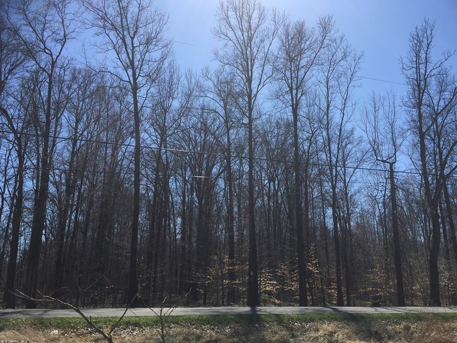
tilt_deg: +17.3
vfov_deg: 45.4
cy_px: 169
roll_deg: -1.8
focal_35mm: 31
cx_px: 238
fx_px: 409
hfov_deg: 58.3
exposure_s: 1/2326
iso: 32
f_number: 2.2
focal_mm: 4.15
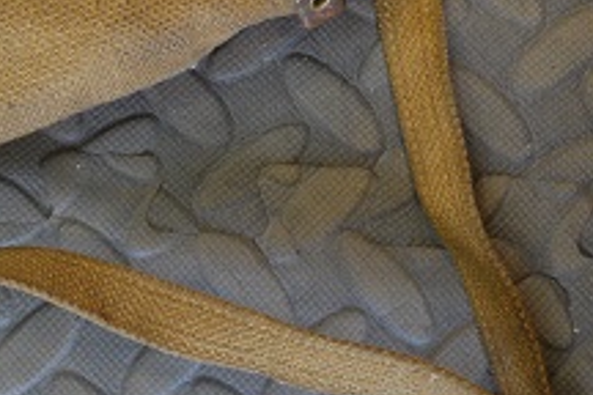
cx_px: -30
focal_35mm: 129
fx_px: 2131
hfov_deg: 15.5
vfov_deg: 10.5
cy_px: -4
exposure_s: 1/30
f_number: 4
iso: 720
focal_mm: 31
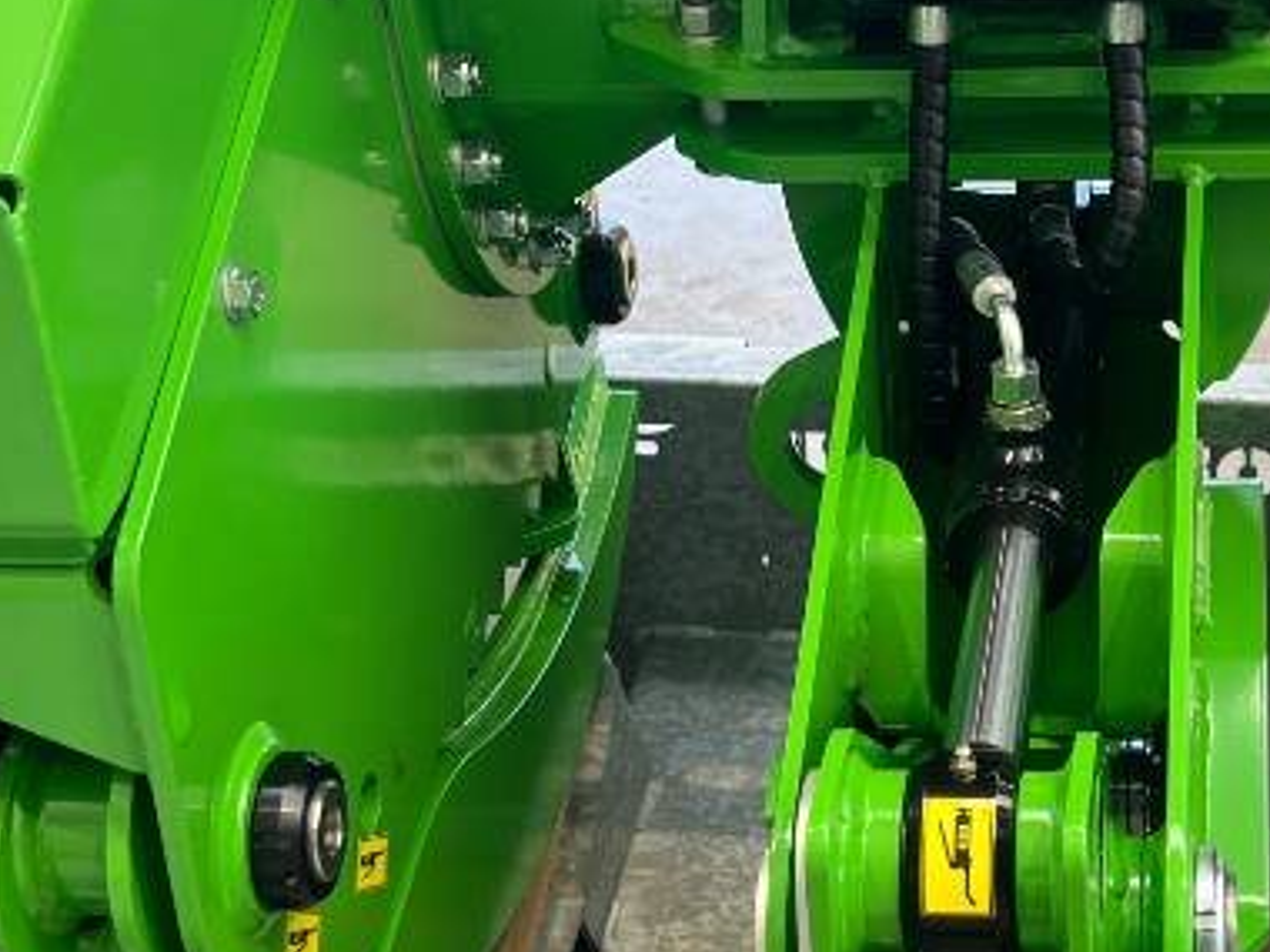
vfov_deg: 21.0
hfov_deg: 27.4
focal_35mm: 70
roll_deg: +0.5
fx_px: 2568
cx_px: 949
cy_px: 561
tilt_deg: -33.7
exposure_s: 1/121
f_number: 1.5
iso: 40
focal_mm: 5.7
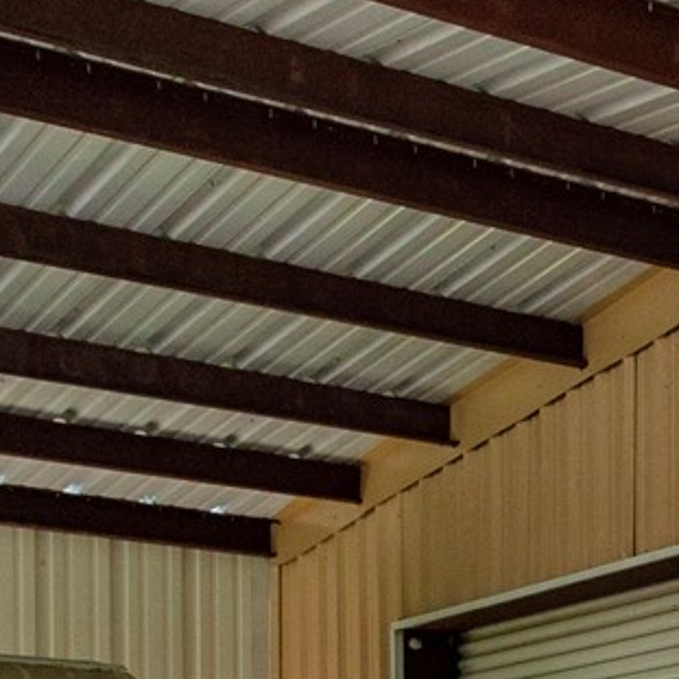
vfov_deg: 15.9
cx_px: 2072
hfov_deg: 10.9
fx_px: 2241
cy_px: 1006
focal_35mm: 101
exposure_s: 1/80
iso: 125
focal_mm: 17
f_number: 10
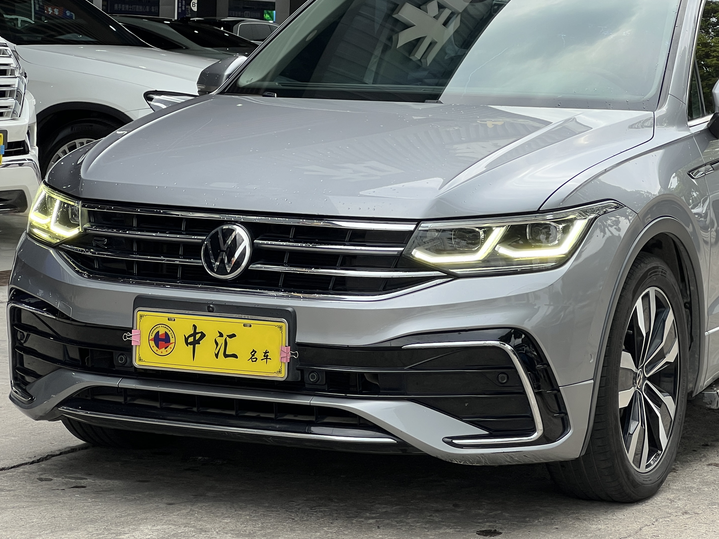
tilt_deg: -3.3
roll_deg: -1.7
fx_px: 2243
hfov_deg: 18.2
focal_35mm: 108
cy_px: 180
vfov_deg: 13.7
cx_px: 462
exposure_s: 1/99
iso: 40
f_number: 2.8
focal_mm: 9
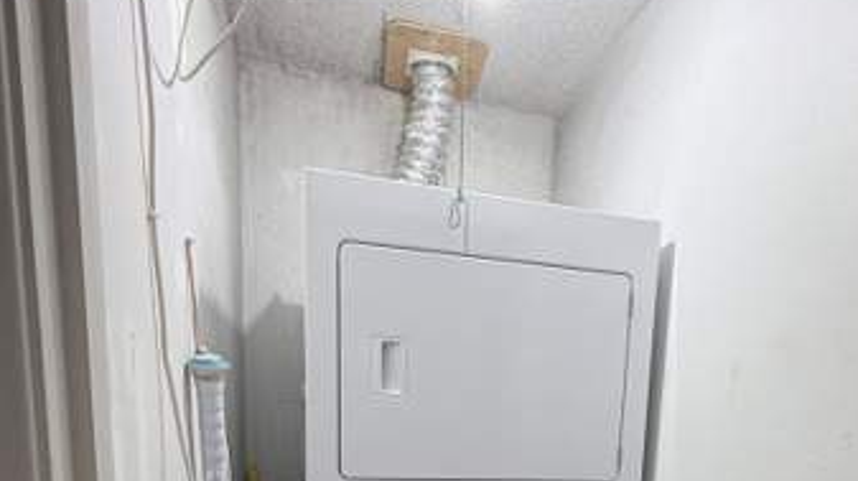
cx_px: 522
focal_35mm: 29
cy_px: 532
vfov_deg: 34.5
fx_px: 659
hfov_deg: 65.4
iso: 250
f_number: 2.2
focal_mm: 2.22
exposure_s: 1/120
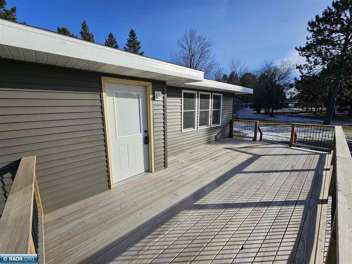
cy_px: 132
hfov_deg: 106.2
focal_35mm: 13
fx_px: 132
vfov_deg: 89.9
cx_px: 176
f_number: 2.2
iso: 50
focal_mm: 2.2
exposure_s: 1/2600
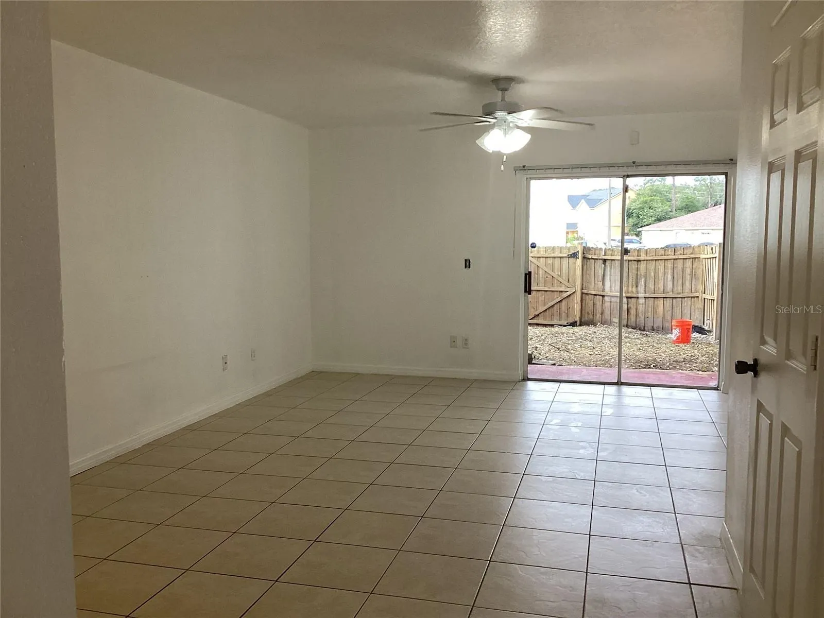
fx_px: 738
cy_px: 309
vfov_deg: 45.4
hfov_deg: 58.4
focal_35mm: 31
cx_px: 412
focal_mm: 3.3
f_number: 2.4
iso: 80
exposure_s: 1/60
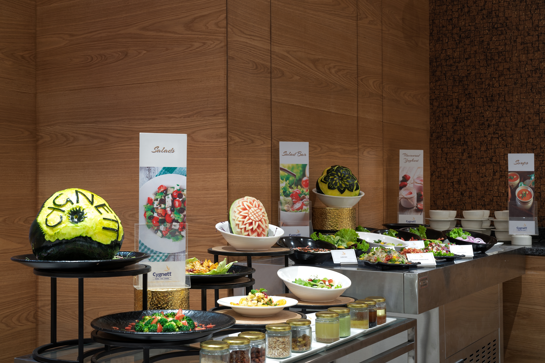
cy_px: 182
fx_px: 757
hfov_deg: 39.6
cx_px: 272
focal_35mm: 50
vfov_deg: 27.0
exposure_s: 2
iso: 100
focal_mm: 50
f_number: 10
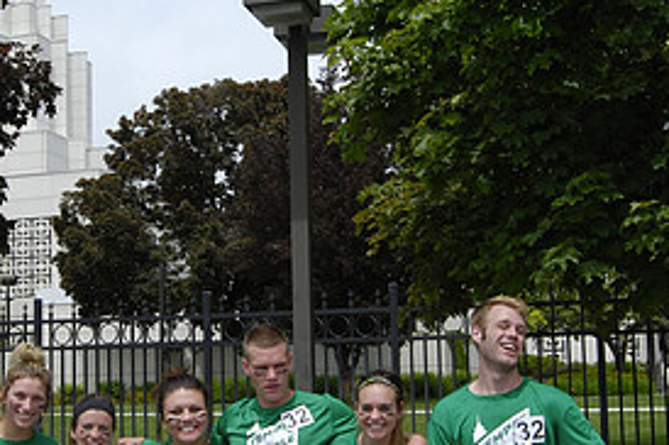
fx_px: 1299
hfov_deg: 28.7
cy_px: 249
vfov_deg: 19.4
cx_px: 220
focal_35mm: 70
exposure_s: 1/640
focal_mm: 22
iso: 400
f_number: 10
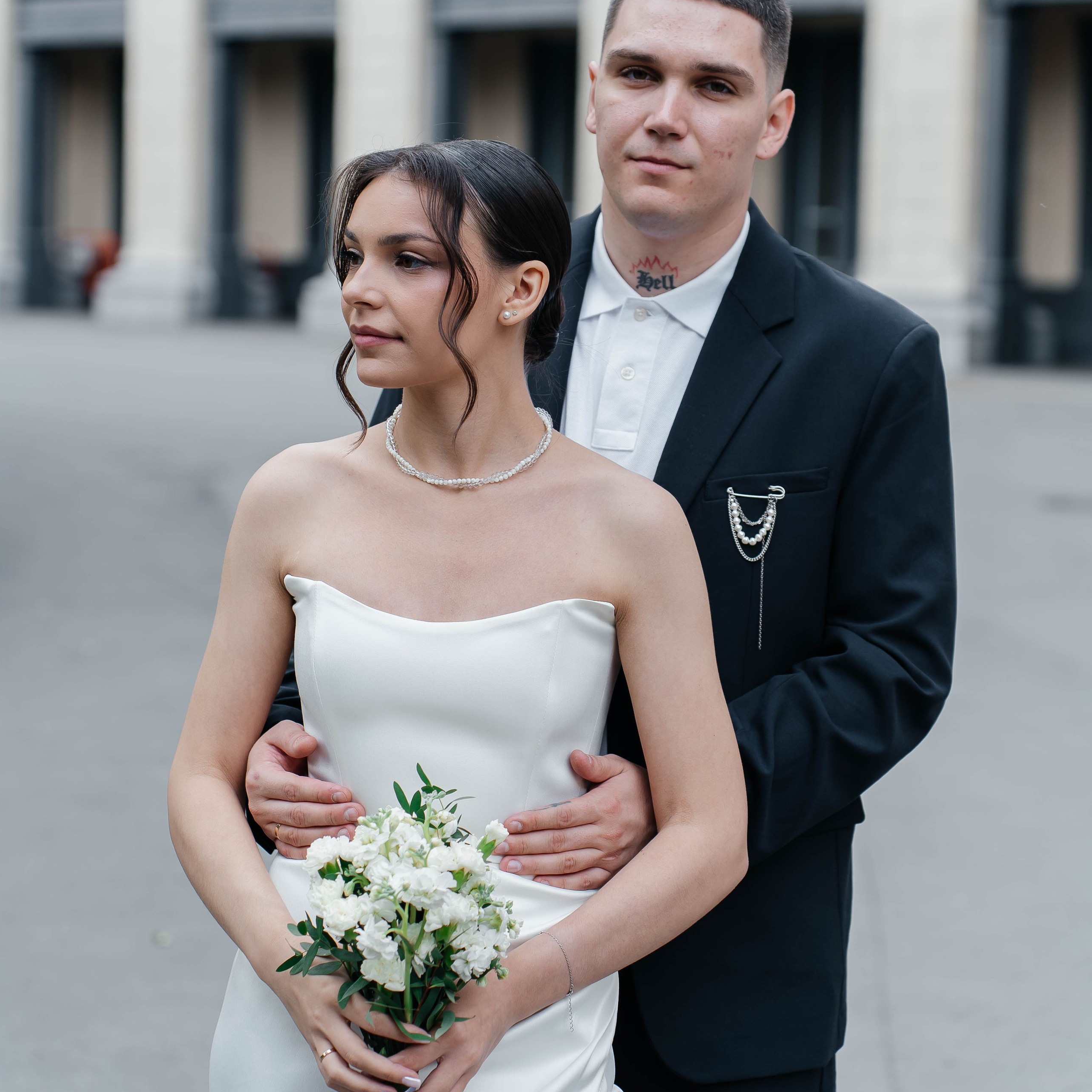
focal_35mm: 92
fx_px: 3284
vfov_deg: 18.9
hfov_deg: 18.9
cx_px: 546
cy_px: 443
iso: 50
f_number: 3.2
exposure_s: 1/200
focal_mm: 72
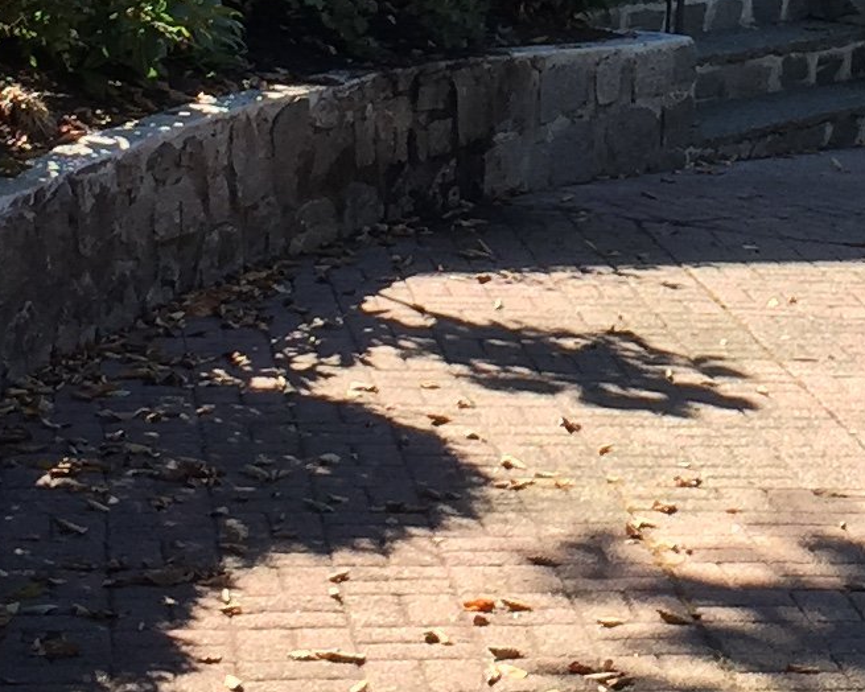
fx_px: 3610
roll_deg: -3.0
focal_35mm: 141
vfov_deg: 10.7
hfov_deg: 13.4
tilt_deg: -1.5
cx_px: 956
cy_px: -217
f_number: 2.2
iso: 32
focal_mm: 4.15
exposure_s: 1/465
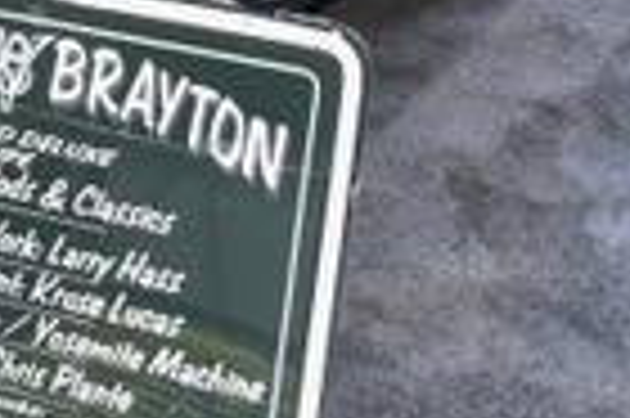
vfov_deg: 11.4
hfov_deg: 18.3
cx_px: 58
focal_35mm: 110
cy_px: -382
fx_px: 1923
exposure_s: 1/25
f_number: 5.6
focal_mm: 24
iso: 5600
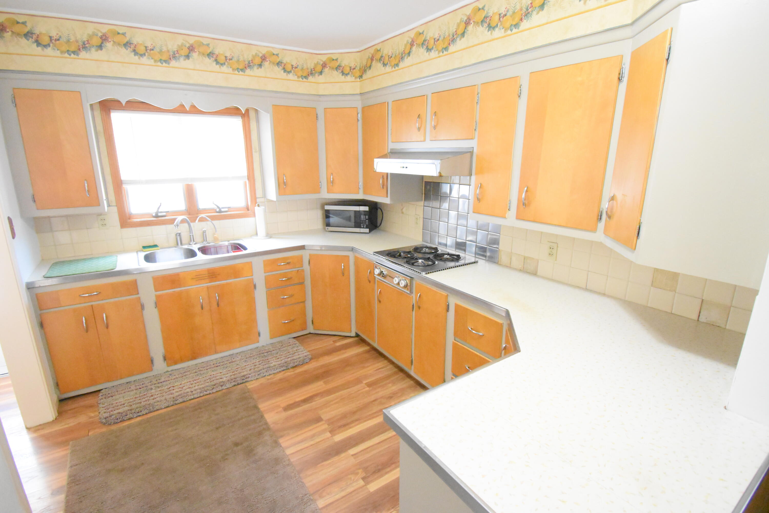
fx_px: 368
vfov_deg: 69.7
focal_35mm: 17
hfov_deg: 92.4
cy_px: 256
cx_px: 384
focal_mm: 11.5
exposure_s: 1/125
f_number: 4.8
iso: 9000
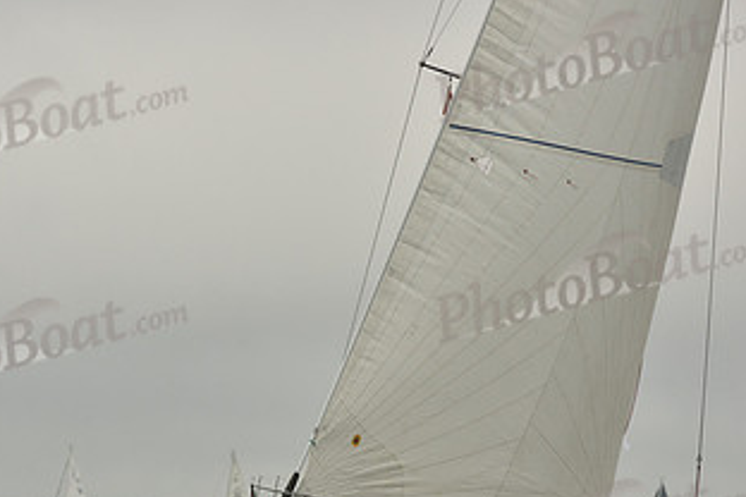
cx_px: 313
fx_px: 7708
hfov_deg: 5.5
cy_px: 438
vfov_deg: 3.7
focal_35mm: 372
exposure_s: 1/1000
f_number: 6.3
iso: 320
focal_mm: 200
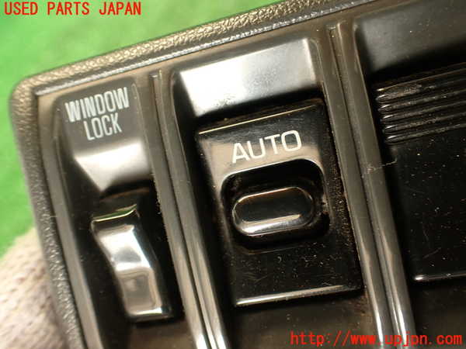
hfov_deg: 56.8
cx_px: 233
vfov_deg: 44.2
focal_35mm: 32
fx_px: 431
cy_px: 174
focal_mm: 5.79
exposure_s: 1/30
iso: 200
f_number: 2.4
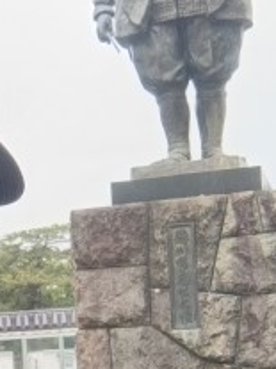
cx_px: -27
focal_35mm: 89
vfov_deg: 21.7
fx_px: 947
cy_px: 307
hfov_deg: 16.1
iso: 58
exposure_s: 1/473
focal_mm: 3.24
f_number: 2.45
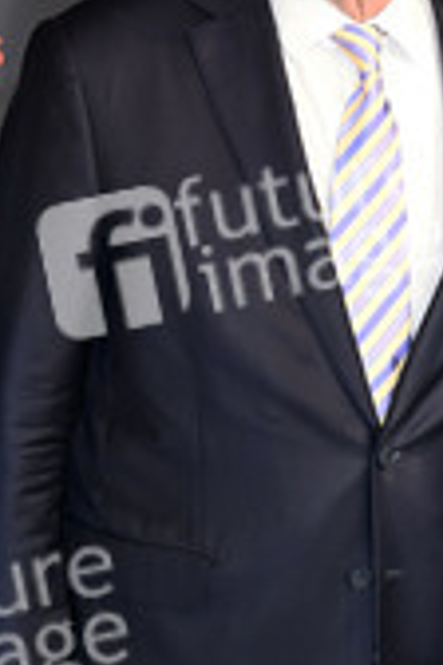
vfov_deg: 10.9
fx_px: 3470
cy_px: 443
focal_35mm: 188
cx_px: 356
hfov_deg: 7.3
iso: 1000
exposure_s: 1/160
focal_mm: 79
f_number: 6.3
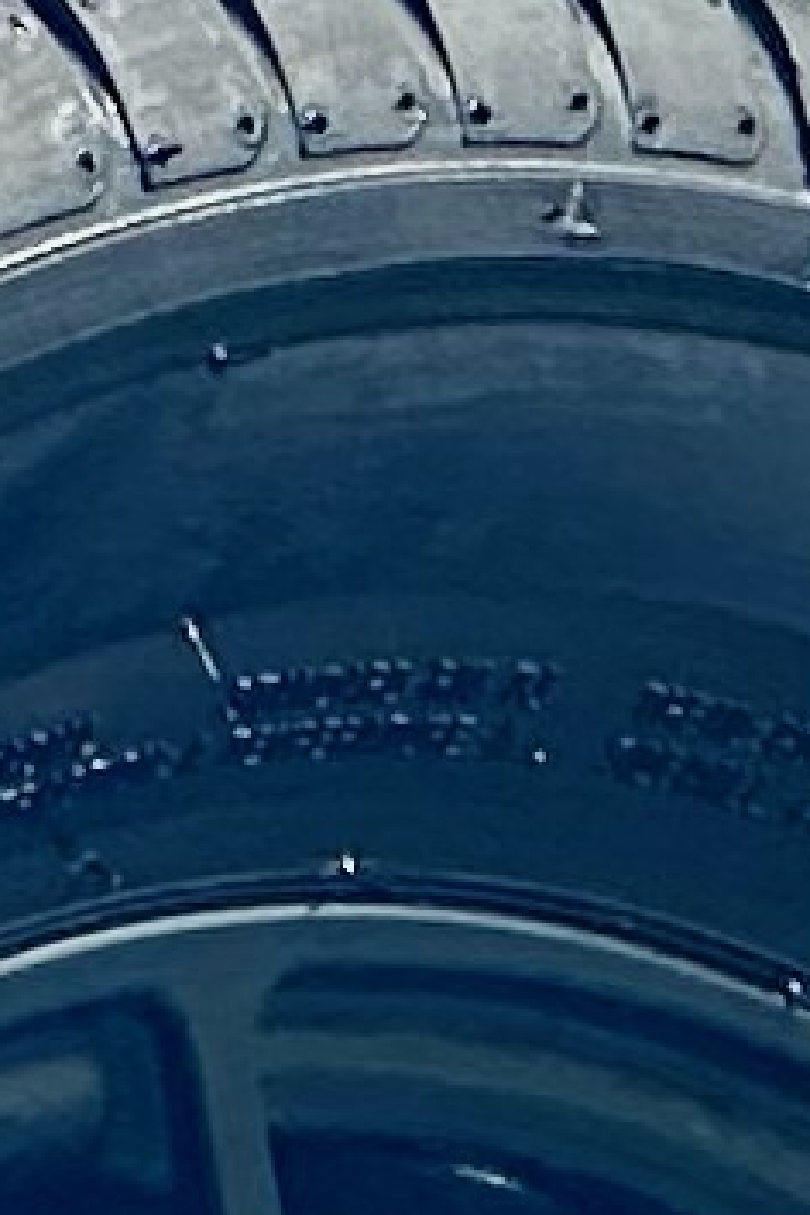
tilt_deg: -9.4
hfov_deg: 1.6
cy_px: 2983
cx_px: -1567
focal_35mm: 852
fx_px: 28753
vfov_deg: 2.4
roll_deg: +4.1
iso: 32
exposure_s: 1/567
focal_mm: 9
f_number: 2.8
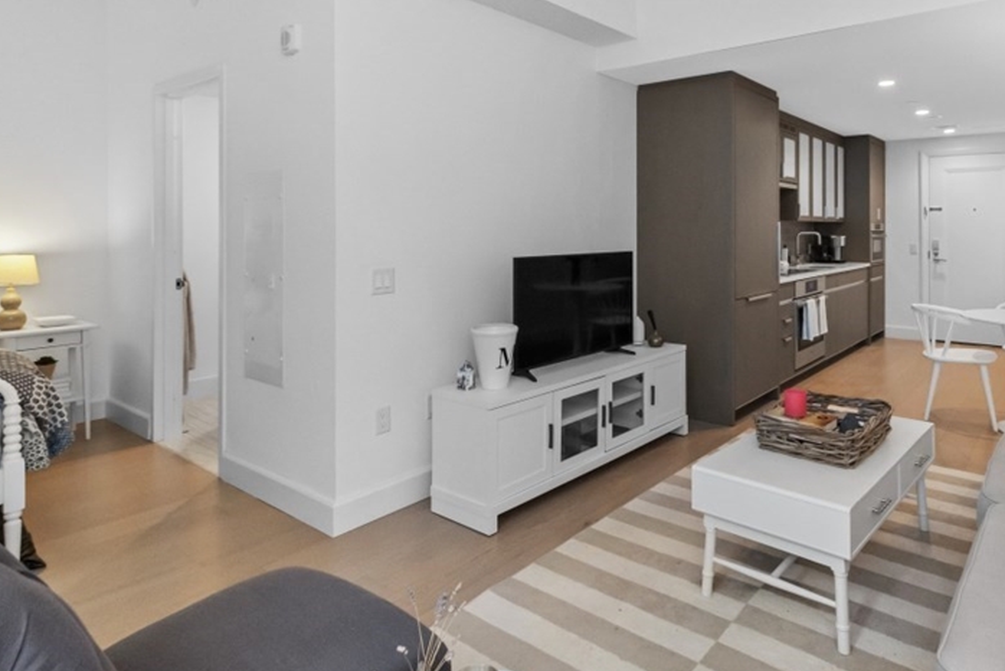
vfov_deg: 55.9
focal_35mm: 22
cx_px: 616
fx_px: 614
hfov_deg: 77.4
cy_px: 217
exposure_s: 1/60
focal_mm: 10
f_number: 8
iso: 2000
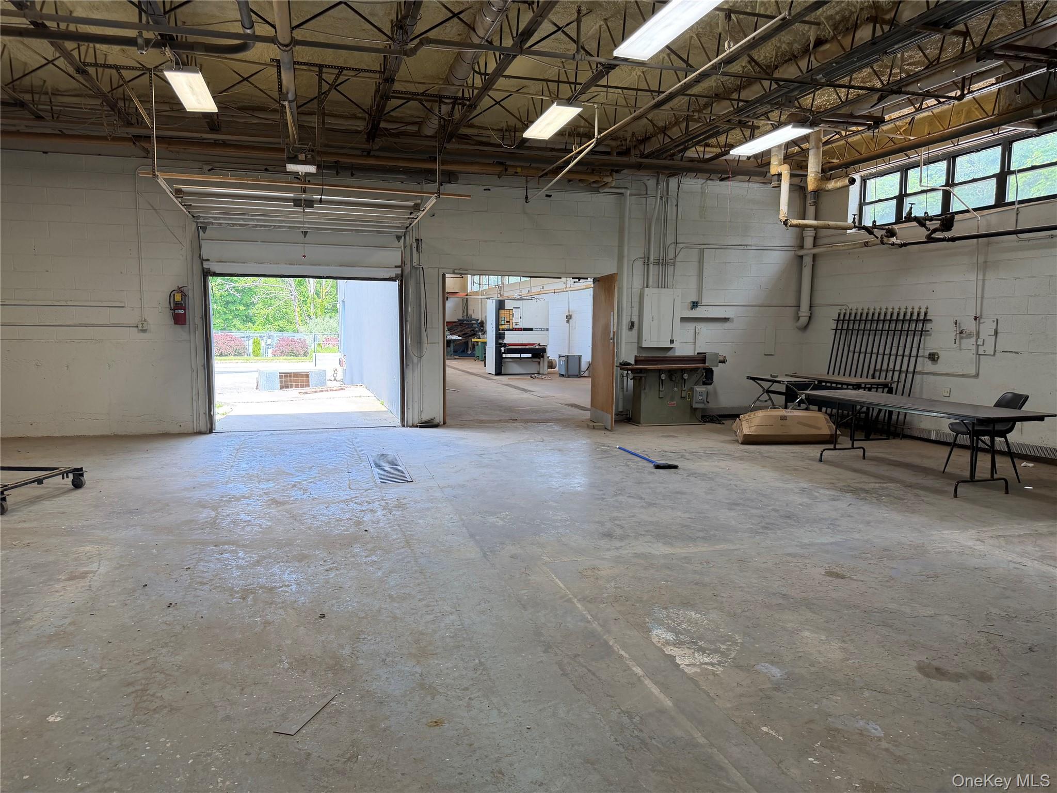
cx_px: 528
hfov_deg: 71.6
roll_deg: -0.6
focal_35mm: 24
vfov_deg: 56.8
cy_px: 396
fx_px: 733
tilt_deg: -7.1
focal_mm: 6.76
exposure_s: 1/196
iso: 100
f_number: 1.78
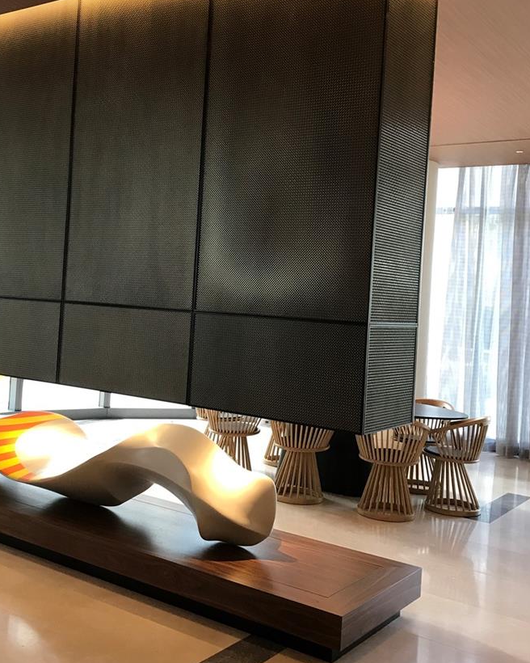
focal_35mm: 40
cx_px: 198
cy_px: 298
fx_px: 784
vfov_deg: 45.7
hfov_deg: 37.1
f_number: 1.8
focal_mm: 3.99
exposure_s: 1/15
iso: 40
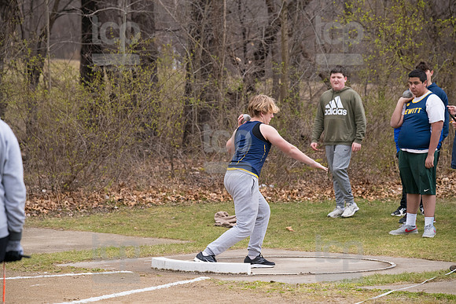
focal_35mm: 165
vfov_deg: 8.3
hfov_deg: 12.4
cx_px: 228
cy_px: 152
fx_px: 2090
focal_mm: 165
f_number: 5
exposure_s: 1/1600
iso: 2000
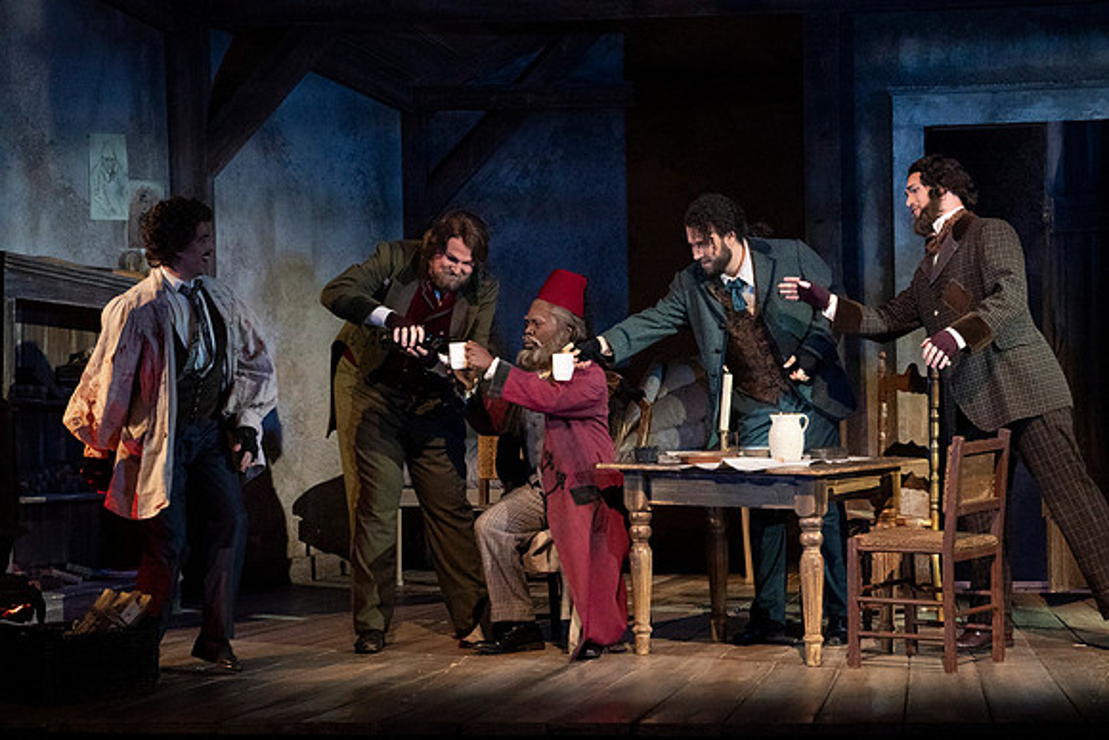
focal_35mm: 182
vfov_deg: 7.5
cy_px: 370
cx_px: 554
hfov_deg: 11.3
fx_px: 5608
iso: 16000
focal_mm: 182
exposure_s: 1/320
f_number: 11
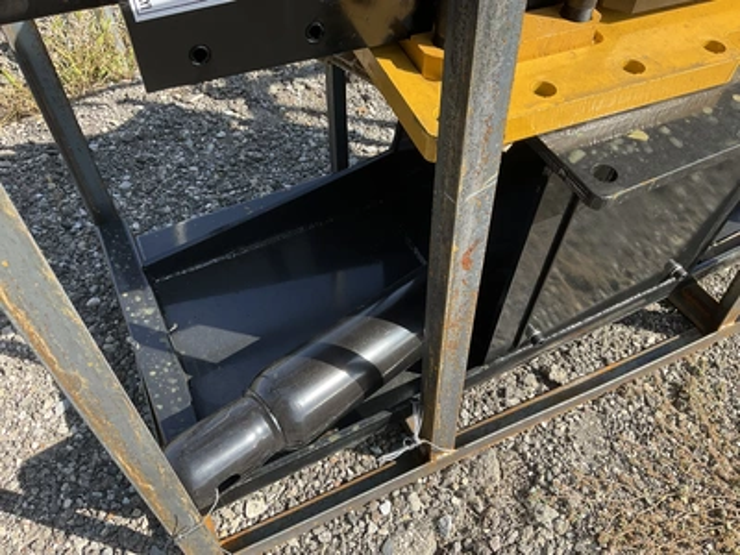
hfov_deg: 61.7
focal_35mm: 29
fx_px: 620
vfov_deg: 48.2
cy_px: 278
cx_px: 370
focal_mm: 3
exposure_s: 1/473
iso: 25
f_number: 1.8
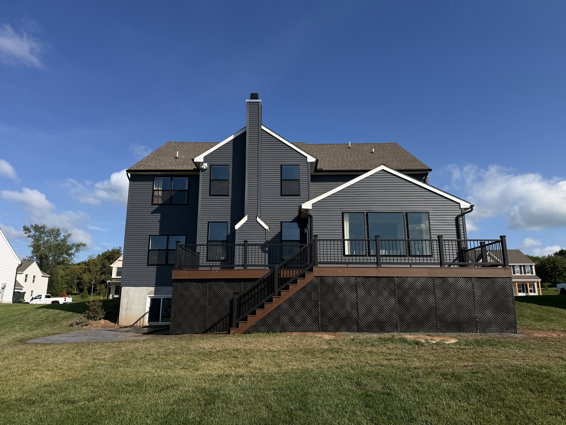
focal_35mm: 24
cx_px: 283
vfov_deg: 56.8
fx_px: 392
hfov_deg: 71.6
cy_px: 212
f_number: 1.78
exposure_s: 1/6173
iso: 80
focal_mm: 6.76
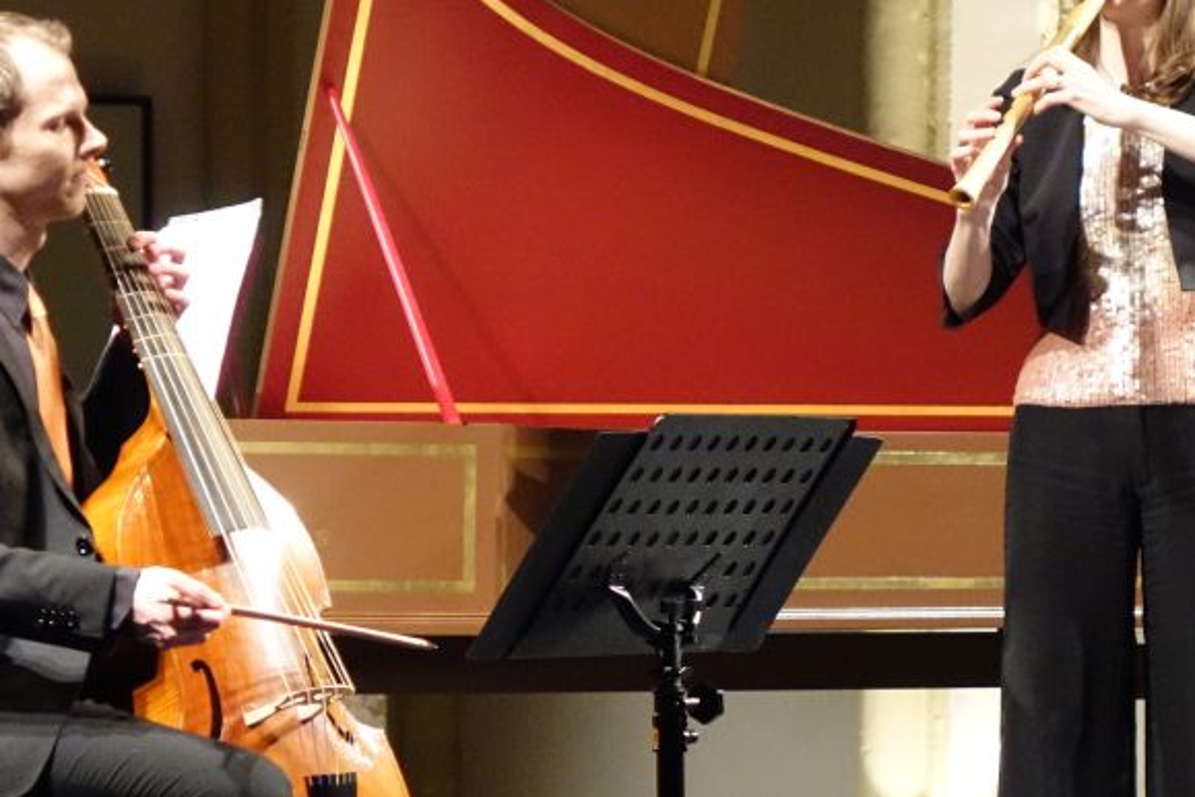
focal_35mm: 233
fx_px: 7734
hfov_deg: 8.8
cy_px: 436
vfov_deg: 5.9
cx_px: 471
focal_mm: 49.44
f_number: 2.8
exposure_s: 1/125
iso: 3200
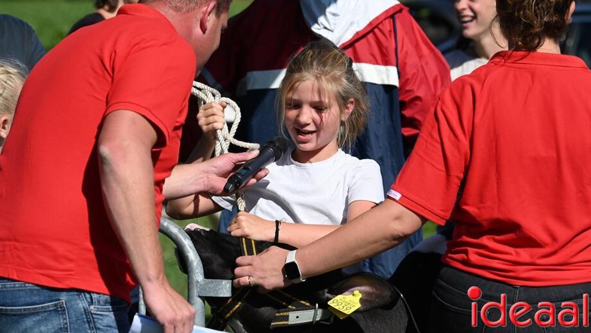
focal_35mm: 197
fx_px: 3088
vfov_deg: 6.2
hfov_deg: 10.9
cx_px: 303
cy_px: 147
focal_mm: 175
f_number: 7.1
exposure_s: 1/3200
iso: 500
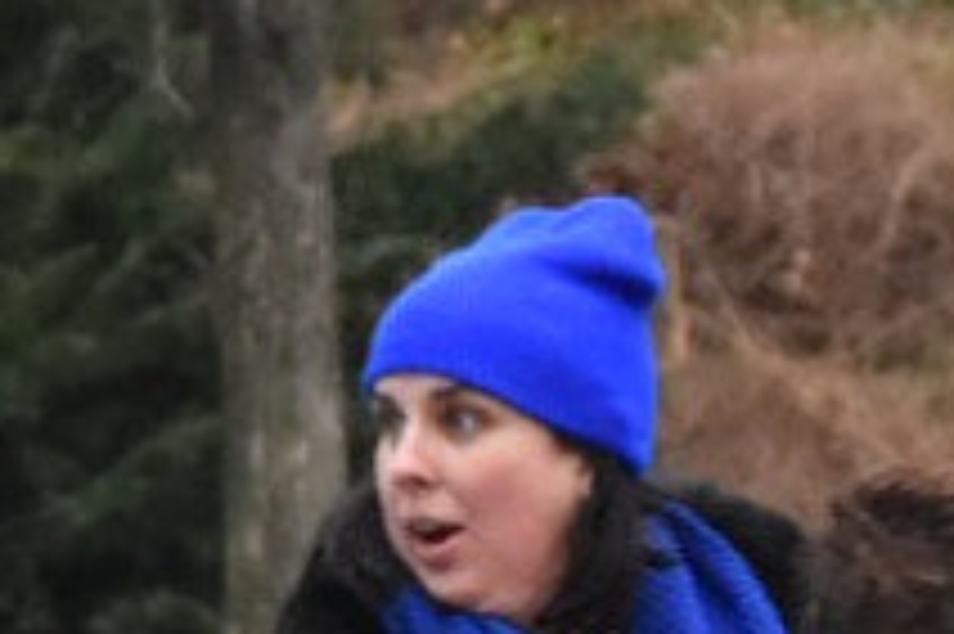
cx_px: -670
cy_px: 803
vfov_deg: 1.7
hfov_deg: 2.6
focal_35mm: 793
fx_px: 20998
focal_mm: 70
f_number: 5
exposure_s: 1/60
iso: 2000
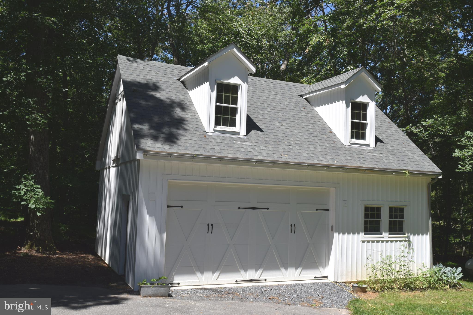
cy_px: 158
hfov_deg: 53.1
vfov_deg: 36.9
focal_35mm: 36
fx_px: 473
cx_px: 236
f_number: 10
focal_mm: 24
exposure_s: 1/400
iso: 200
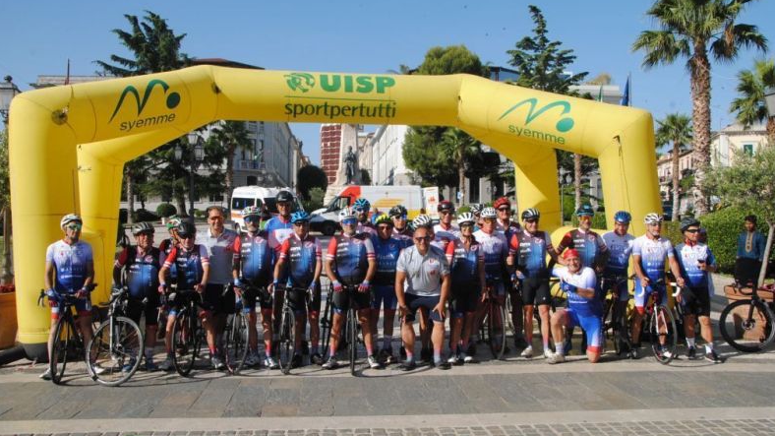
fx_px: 689
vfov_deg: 35.1
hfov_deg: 58.7
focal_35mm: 34
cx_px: 390
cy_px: 219
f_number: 11
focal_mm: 21
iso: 400
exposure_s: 1/500
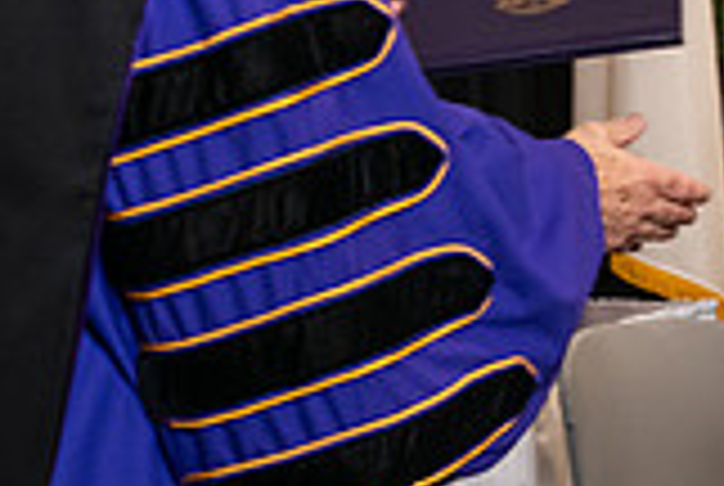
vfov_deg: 5.5
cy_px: 11
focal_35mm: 252
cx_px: 800
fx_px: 5077
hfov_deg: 8.1
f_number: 5
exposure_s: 1/125
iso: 1600
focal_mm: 70
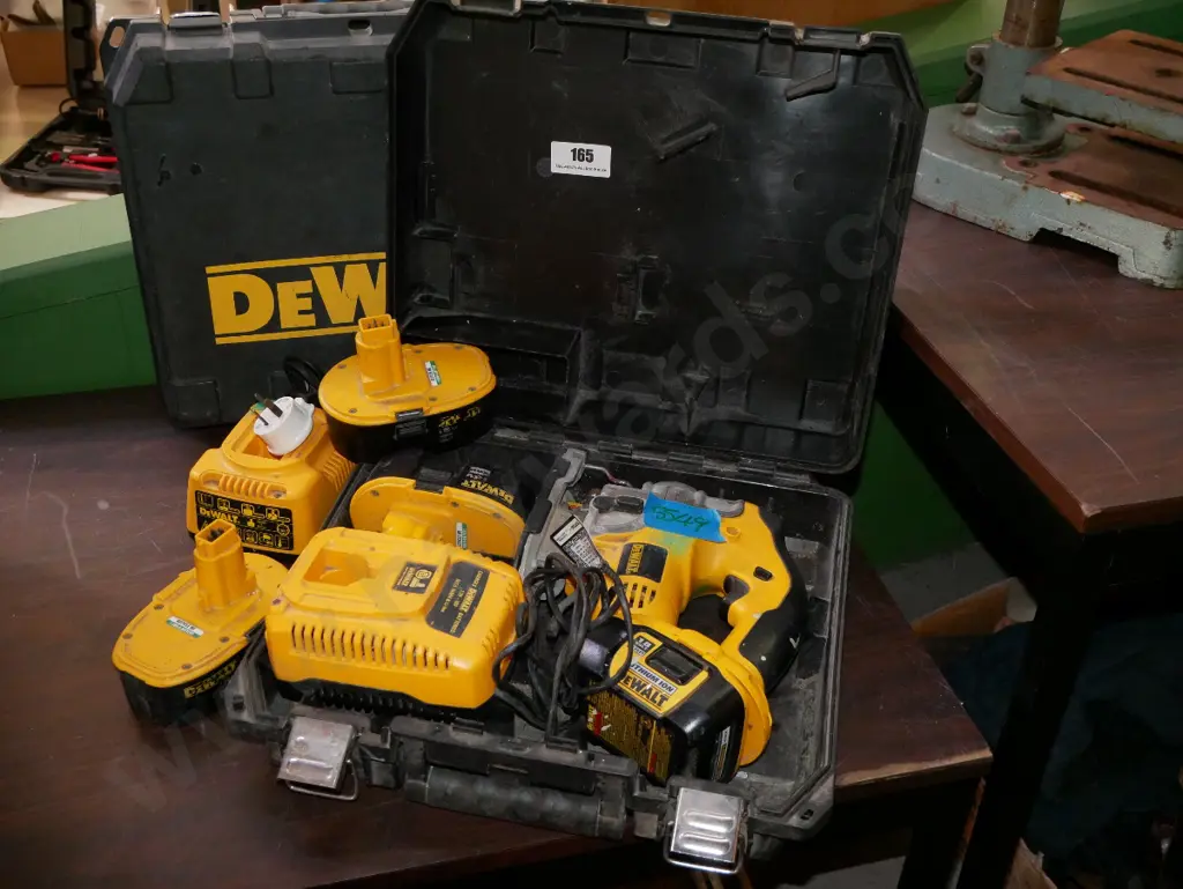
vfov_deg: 39.7
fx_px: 1231
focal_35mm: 36
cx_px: 592
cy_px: 444
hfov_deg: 51.3
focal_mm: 18
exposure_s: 1/100
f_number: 5.6
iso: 3200
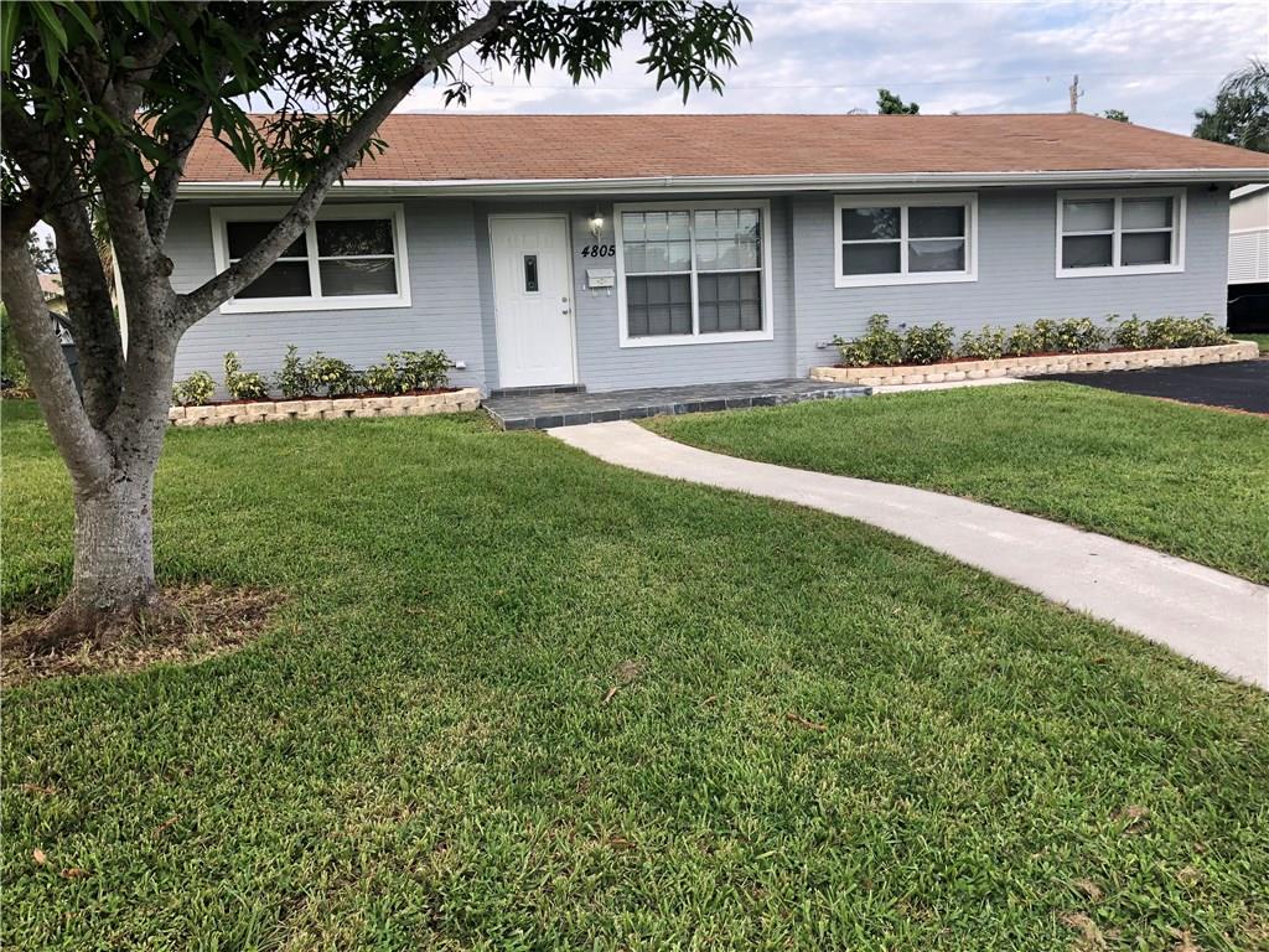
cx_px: 634
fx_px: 1063
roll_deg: +2.6
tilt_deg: -8.7
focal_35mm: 29
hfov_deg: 61.7
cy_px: 476
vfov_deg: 48.2
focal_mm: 3.99
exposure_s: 1/166
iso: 20
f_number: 1.8
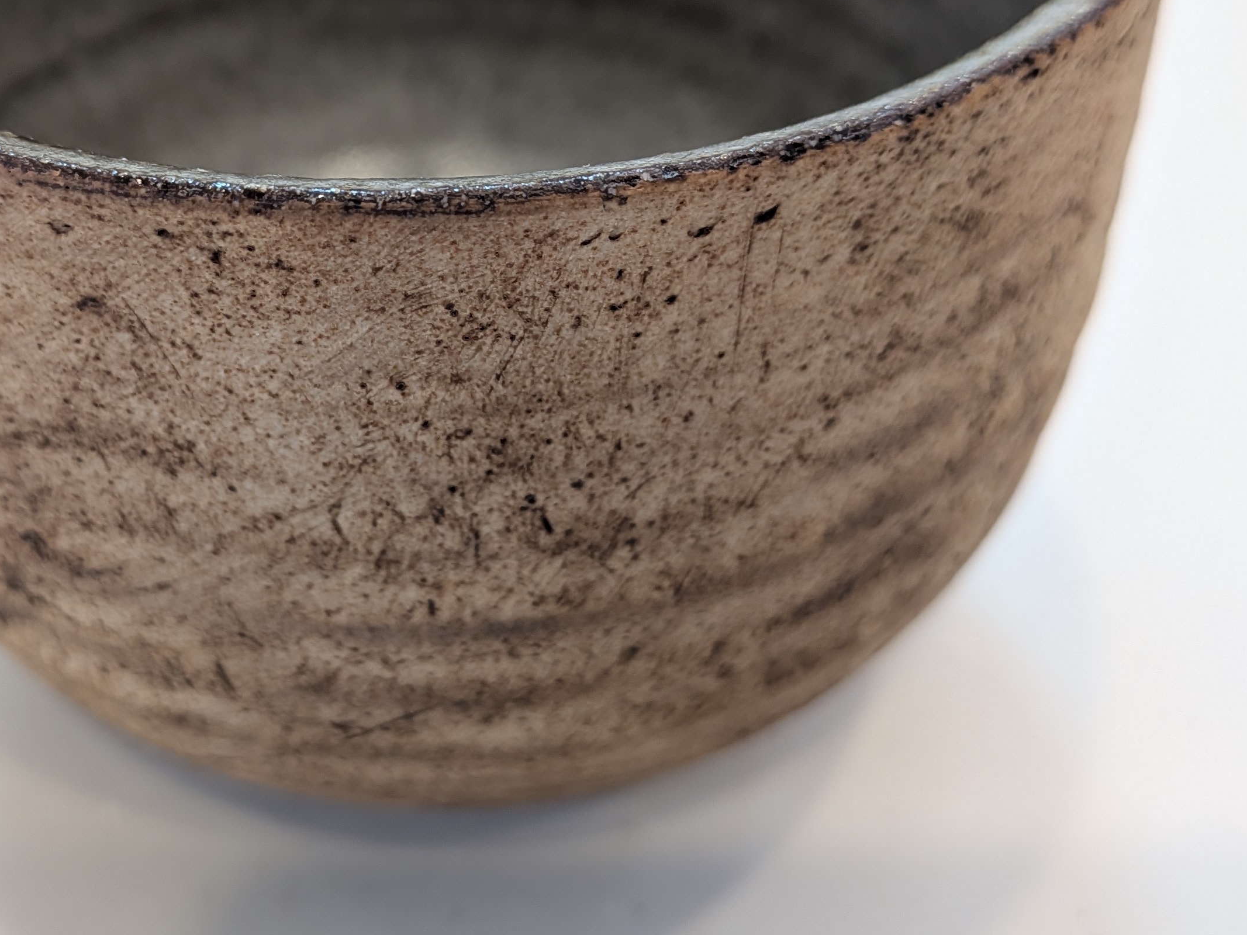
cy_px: 363
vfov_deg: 32.1
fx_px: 1621
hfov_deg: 41.5
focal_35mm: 45
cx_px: 409
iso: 92
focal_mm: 4.53
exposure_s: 1/60
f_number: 1.7
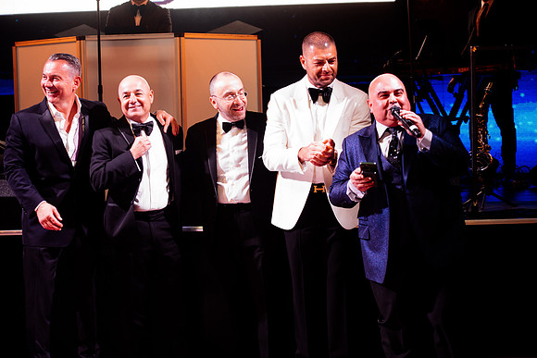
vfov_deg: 19.5
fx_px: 1044
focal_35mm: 70
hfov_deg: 28.8
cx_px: 268
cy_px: 179
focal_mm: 70
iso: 2000
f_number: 3.5
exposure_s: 1/200
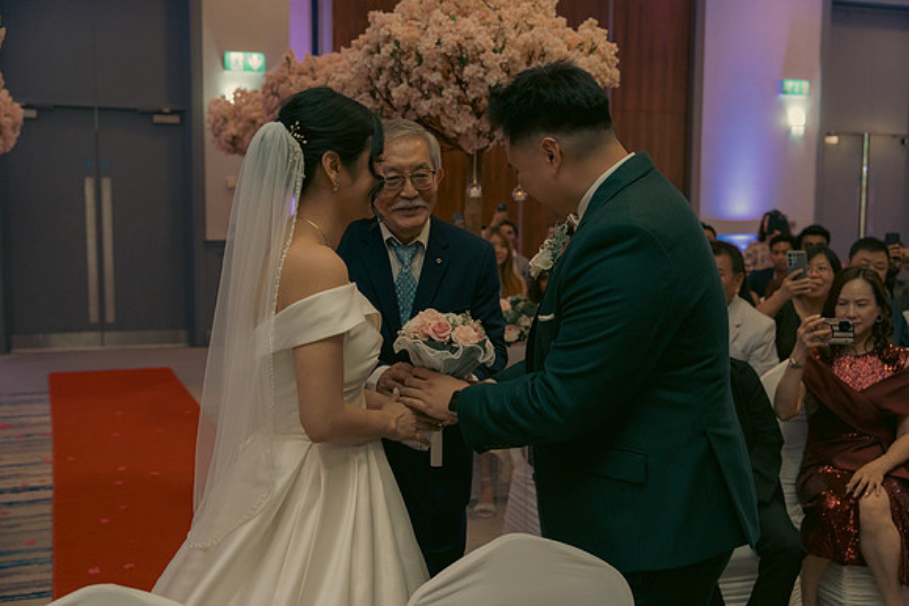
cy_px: 303
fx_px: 1035
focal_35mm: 41
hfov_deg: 47.4
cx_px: 454
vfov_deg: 32.6
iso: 2500
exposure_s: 1/160
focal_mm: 41
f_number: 3.5
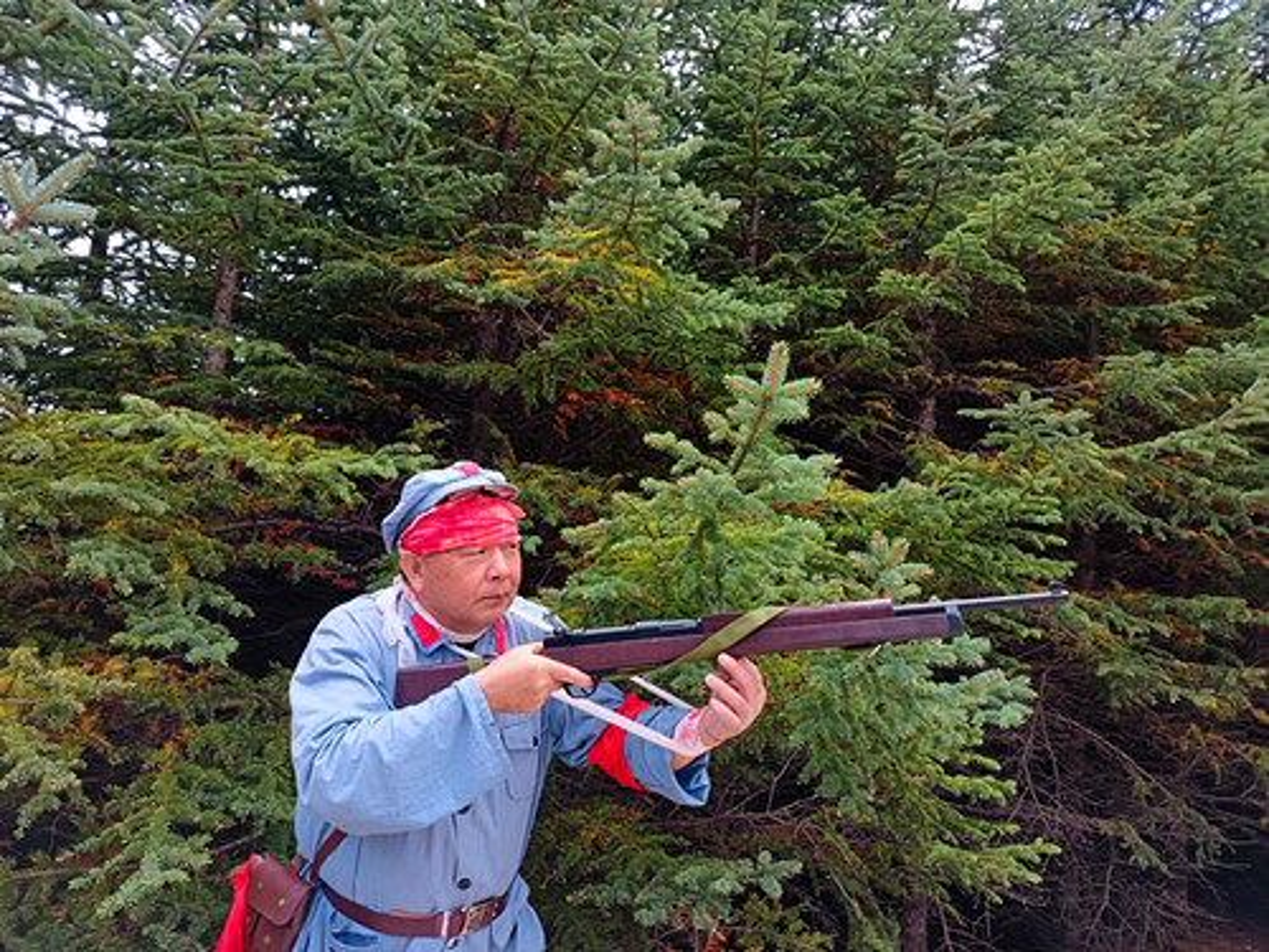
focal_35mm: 24
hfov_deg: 71.6
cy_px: 476
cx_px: 634
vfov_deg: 56.8
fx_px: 880
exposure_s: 1/100
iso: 162
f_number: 1.75
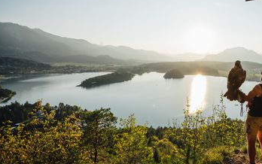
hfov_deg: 71.6
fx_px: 171
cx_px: 183
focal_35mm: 24
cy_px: 70
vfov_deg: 51.0
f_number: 4
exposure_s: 1/400
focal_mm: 16
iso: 100
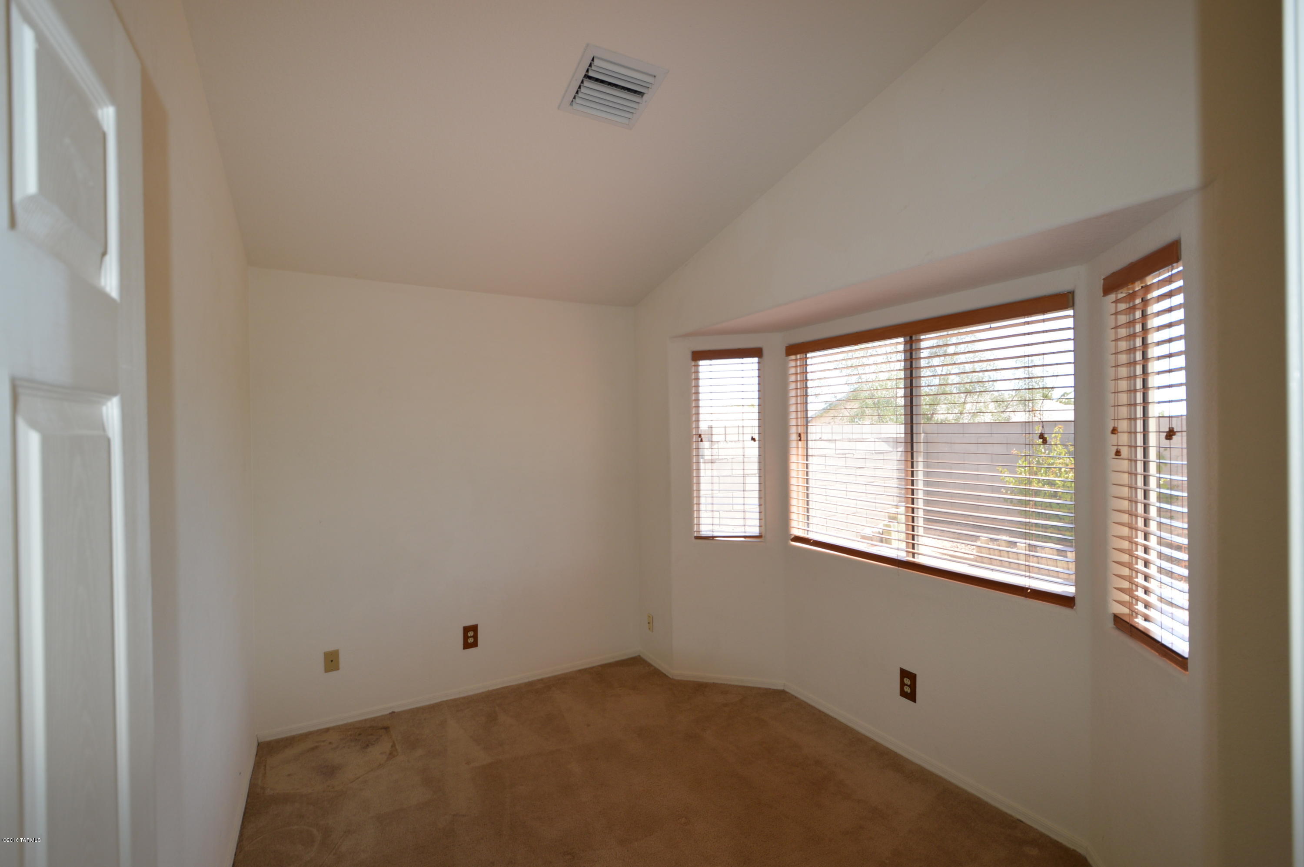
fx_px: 543
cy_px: 434
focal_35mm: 15
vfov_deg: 77.2
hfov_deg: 100.4
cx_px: 652
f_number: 4
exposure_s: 1/125
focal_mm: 10
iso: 140
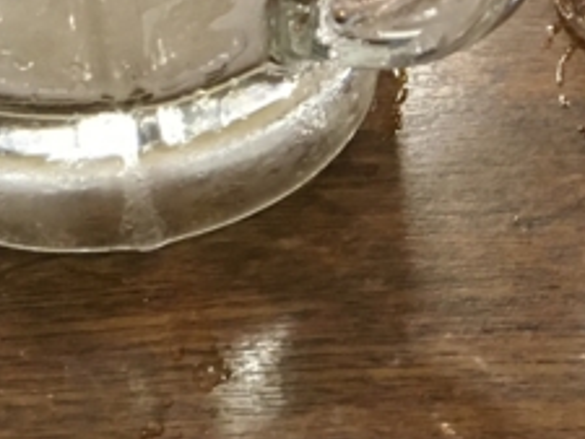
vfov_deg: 11.2
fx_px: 2232
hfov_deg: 14.5
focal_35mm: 132
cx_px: 692
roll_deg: -2.2
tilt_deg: -38.3
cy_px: 36
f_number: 2.2
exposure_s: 1/30
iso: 125
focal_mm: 4.15
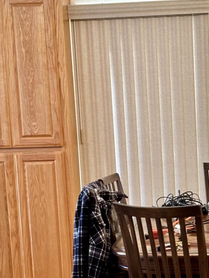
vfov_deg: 16.9
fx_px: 926
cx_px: 190
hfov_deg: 12.8
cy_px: 250
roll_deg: +3.1
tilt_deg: -8.9
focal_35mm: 115
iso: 160
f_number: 1.6
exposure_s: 1/40
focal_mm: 5.96
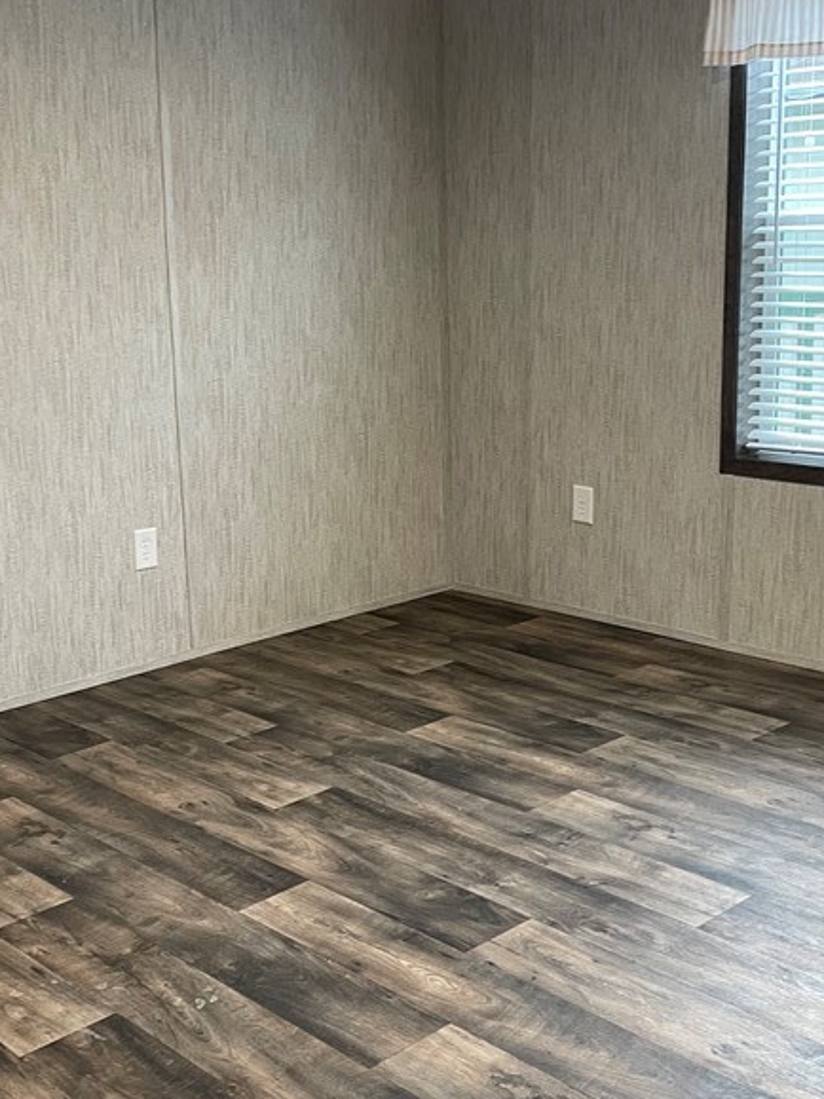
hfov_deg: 31.4
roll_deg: +2.3
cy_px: 522
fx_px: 1461
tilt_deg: -10.9
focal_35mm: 46
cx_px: 342
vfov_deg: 41.2
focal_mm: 4.2
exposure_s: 1/60
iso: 200
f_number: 1.6
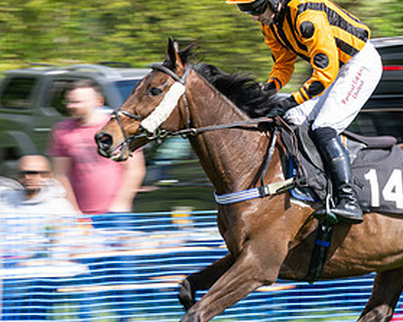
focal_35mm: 255
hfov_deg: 7.6
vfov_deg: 6.1
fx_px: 3040
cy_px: 214
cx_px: 257
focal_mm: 103
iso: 100
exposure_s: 1/100
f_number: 8
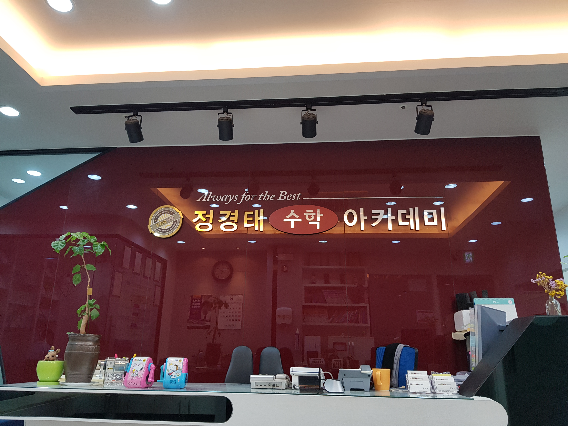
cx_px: 284
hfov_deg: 67.3
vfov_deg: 53.1
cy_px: 213
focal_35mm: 26
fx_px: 427
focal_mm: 4.3
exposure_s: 1/60
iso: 100
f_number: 1.7
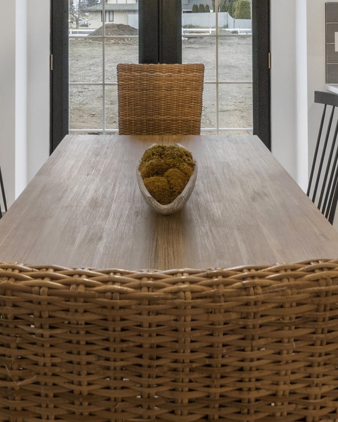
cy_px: 9
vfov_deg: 37.9
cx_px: 152
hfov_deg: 34.1
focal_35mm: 44
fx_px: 550
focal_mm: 10
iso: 320
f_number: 8
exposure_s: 1/2.5
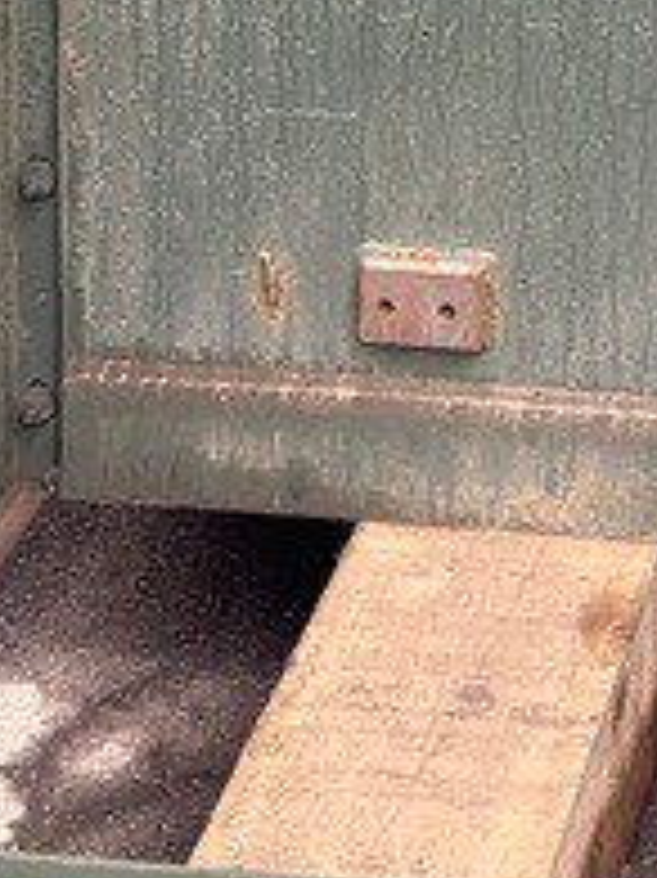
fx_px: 3851
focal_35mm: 152
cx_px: 891
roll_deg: -1.1
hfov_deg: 9.6
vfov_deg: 11.0
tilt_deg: -1.7
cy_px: -1238
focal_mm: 5.96
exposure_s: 1/121
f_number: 1.6
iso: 50
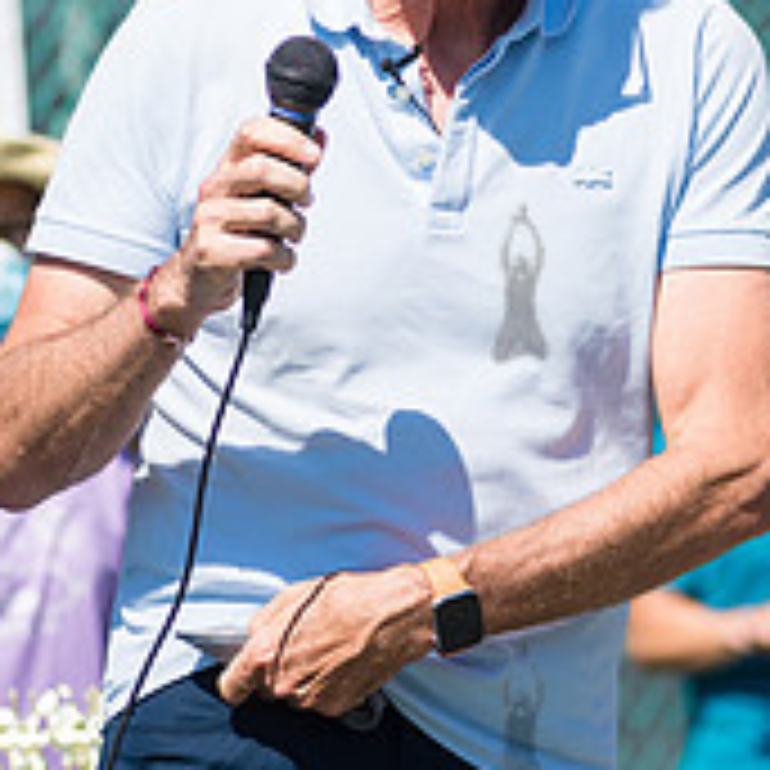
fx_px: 9815
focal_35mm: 390
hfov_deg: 4.5
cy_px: 281
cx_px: 518
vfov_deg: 4.5
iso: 125
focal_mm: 135
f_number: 4.5
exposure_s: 1/1250
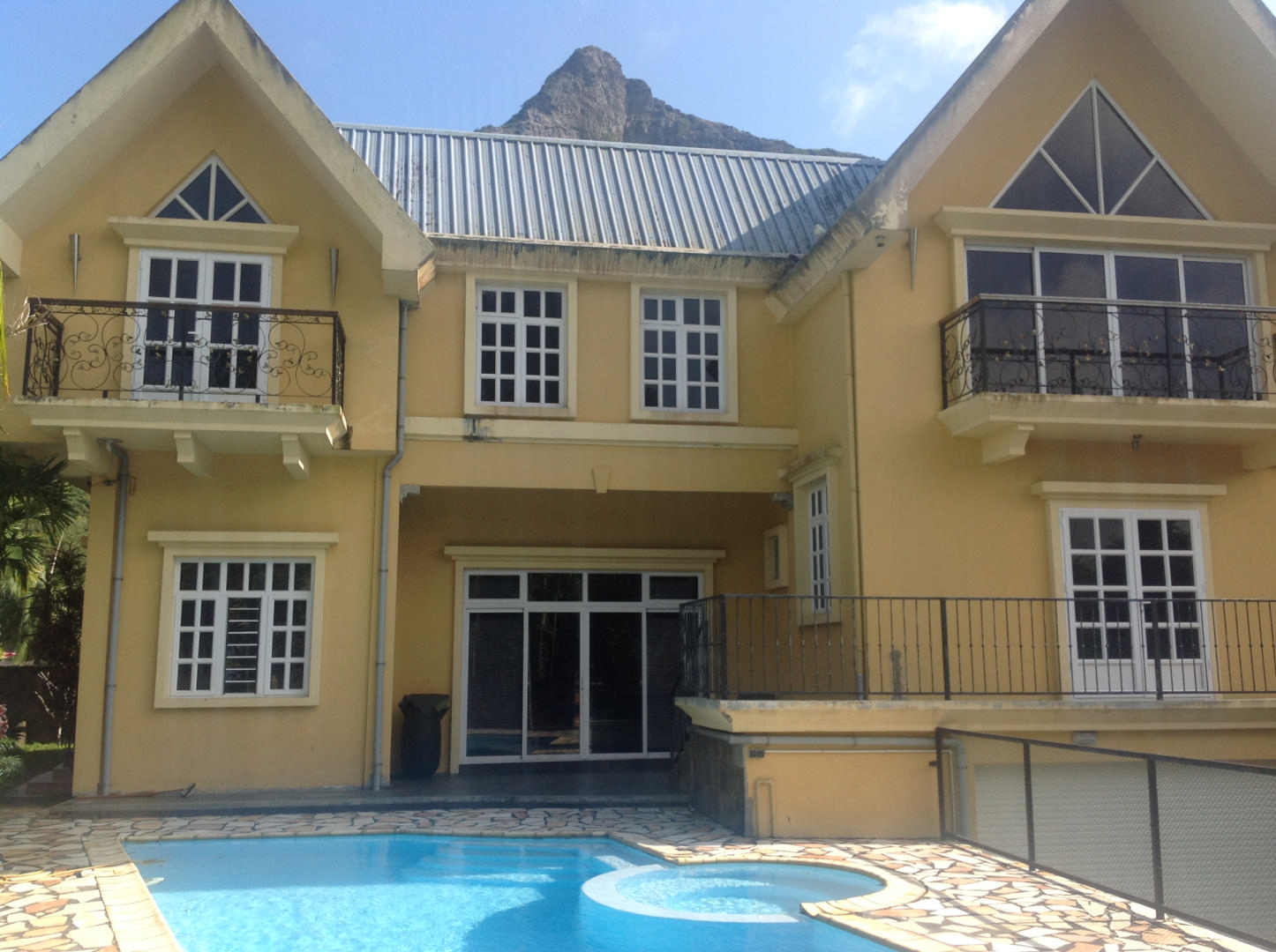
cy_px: 476
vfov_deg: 40.6
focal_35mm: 35
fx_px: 1288
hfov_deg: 52.7
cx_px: 638
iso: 50
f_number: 2.4
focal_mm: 4.28
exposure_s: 1/1209
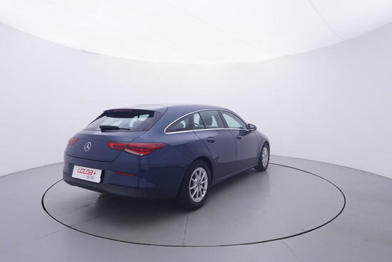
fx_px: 245
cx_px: 196
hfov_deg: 77.3
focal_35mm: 22
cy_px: 131
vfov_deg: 56.2
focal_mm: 15
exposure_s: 1/80
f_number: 5
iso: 200
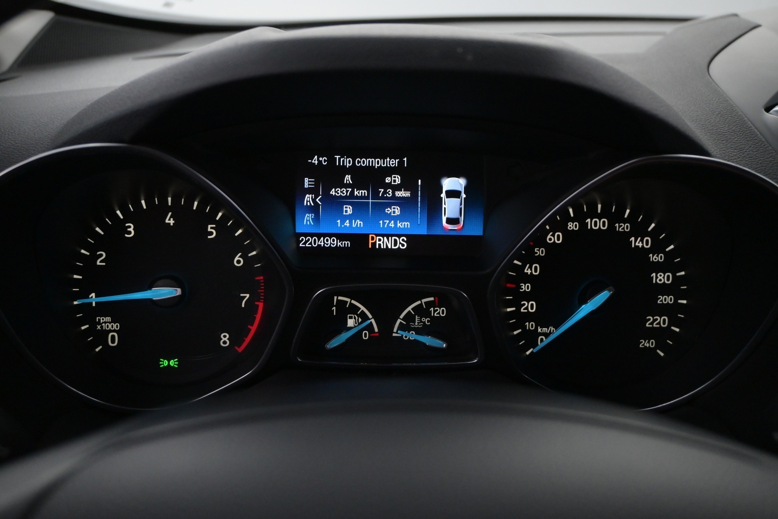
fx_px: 810
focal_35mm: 38
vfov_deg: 35.5
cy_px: 260
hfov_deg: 51.3
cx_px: 389
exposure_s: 1/80
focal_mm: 25
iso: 2500
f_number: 4.5
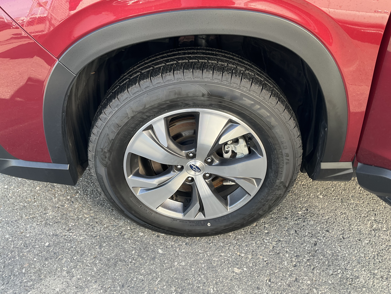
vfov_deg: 48.2
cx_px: 196
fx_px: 328
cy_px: 147
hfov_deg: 61.7
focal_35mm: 29
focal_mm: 3
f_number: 1.8
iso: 25
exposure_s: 1/122
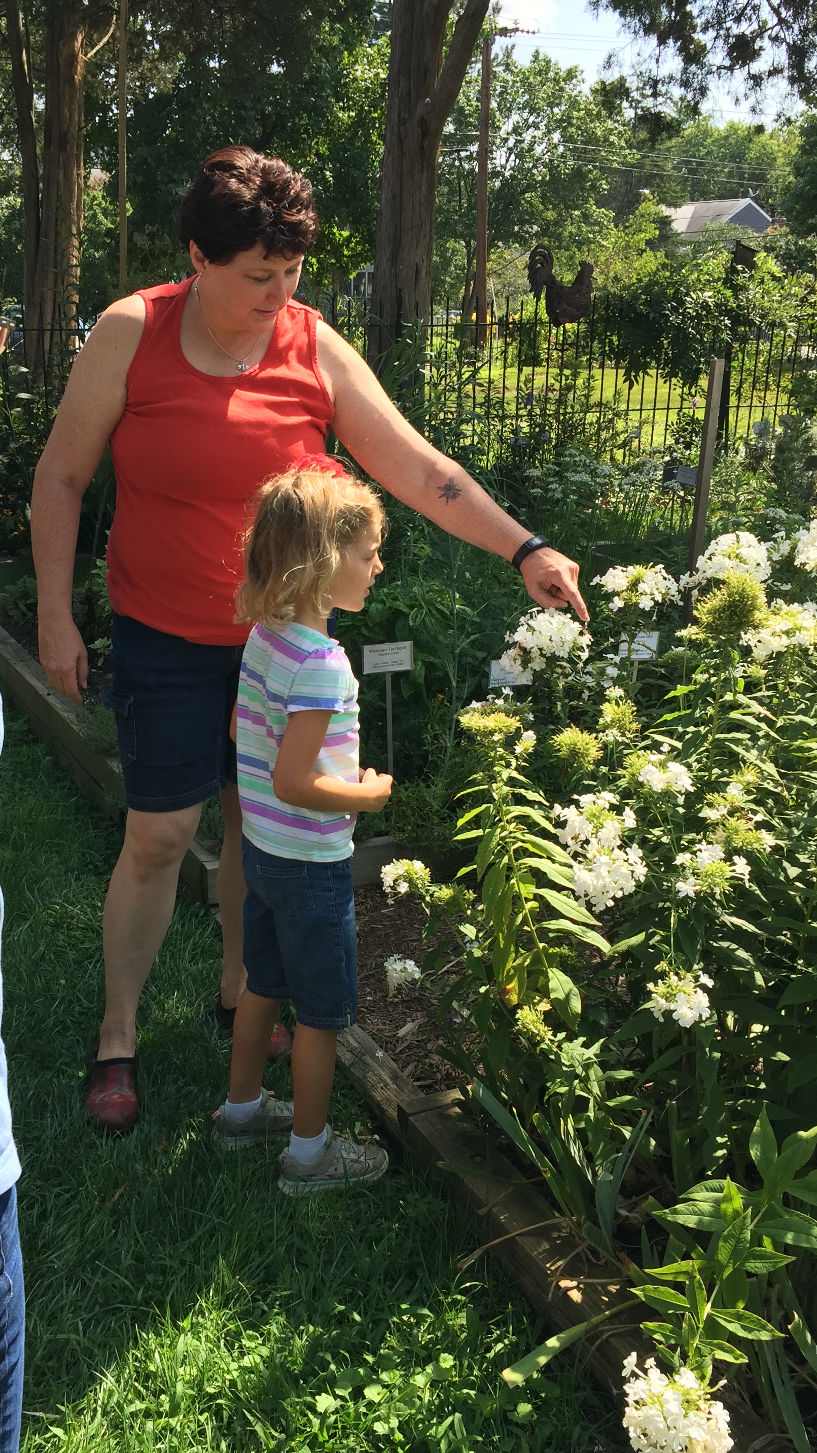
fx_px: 1387
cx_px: 302
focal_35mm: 36
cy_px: 765
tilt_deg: -19.8
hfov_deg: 32.7
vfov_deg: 55.3
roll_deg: +1.3
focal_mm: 4.15
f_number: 2.2
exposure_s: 1/608
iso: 32
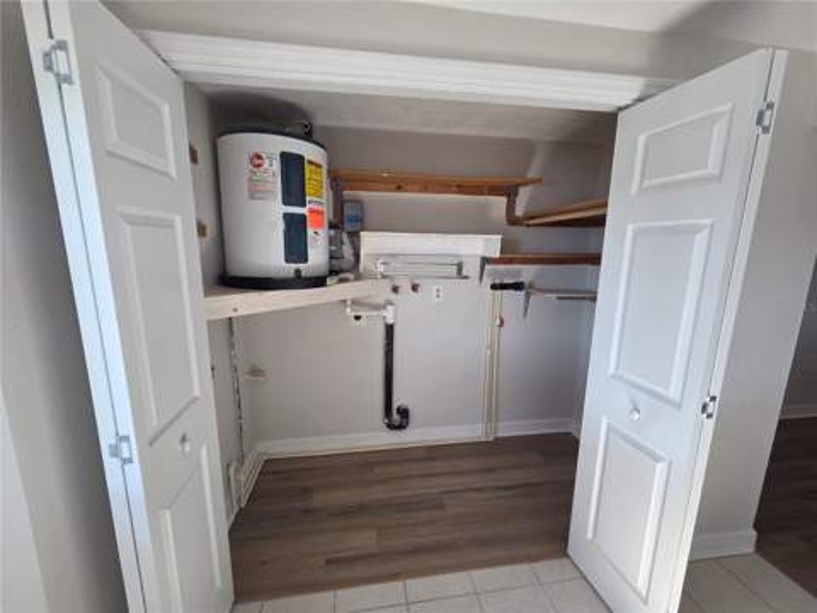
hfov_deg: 106.2
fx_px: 307
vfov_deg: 89.9
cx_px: 408
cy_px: 306
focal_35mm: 13
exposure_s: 1/120
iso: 200
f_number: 2.2
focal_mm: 2.2
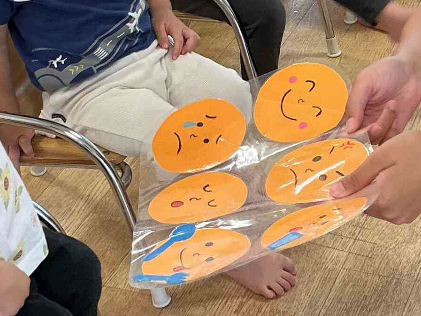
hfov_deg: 20.2
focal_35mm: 97
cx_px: 206
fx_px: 1180
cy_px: 64
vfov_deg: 15.2
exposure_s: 1/120
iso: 64
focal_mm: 3
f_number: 1.8
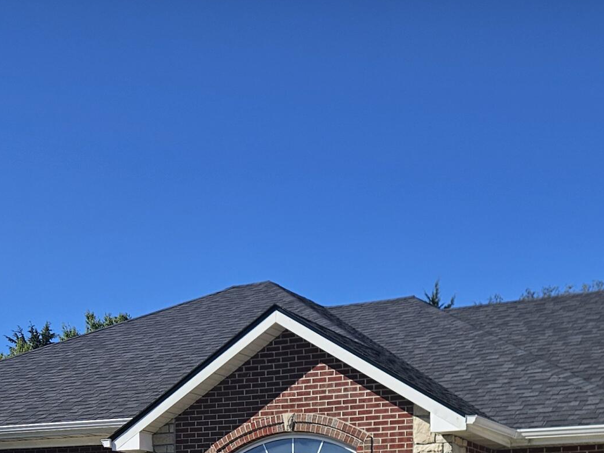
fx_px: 1152
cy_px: 634
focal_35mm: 66
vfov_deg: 19.9
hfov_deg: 29.3
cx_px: 384
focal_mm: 5.4
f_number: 1.8
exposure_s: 1/2443
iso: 25
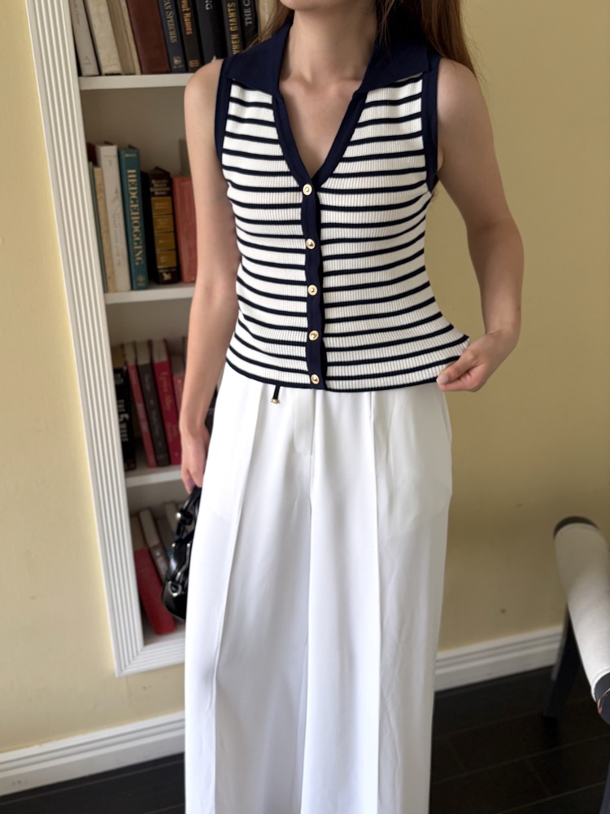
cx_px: 305
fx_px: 611
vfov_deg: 67.3
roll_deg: +1.9
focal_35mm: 26
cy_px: 407
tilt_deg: -19.5
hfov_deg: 53.1
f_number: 1.6
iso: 125
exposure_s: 1/67
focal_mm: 5.96
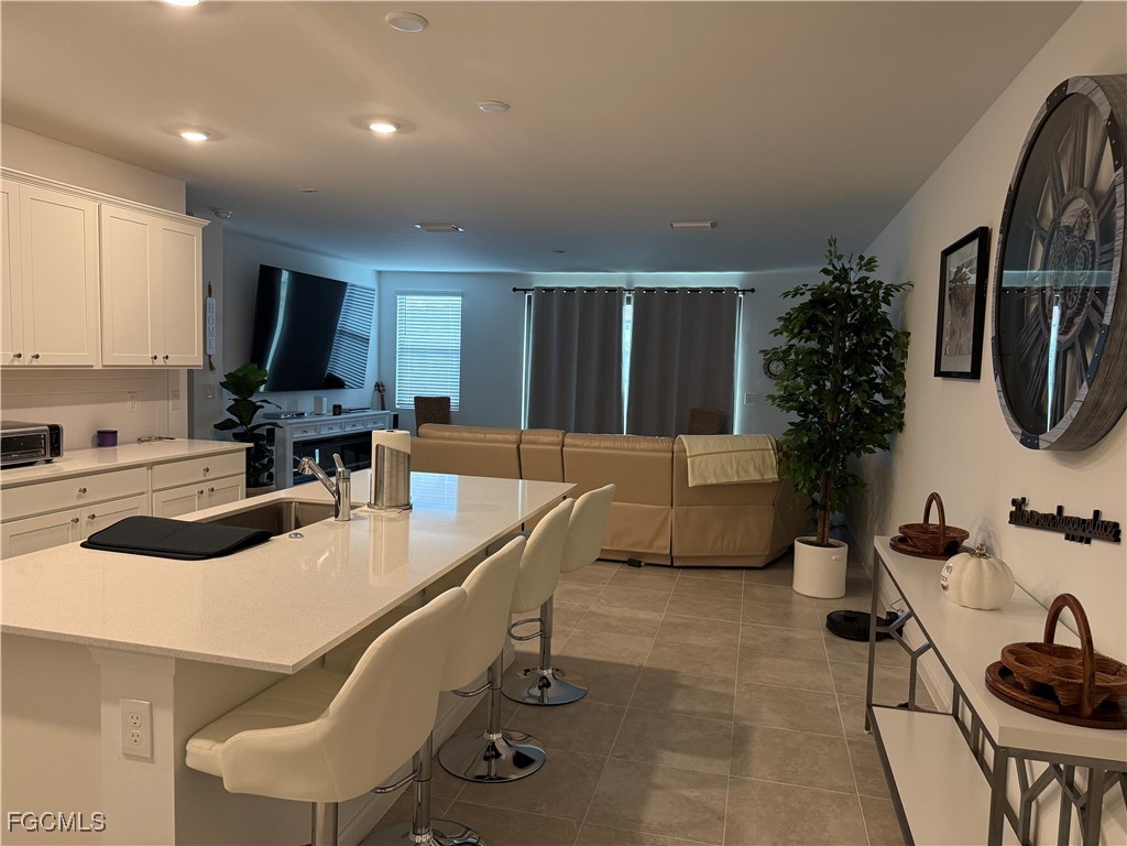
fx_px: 781
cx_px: 564
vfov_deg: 56.8
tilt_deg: -4.3
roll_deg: -1.9
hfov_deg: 71.6
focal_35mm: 24
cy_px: 423
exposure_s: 1/120
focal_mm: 6.76
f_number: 1.78
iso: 250
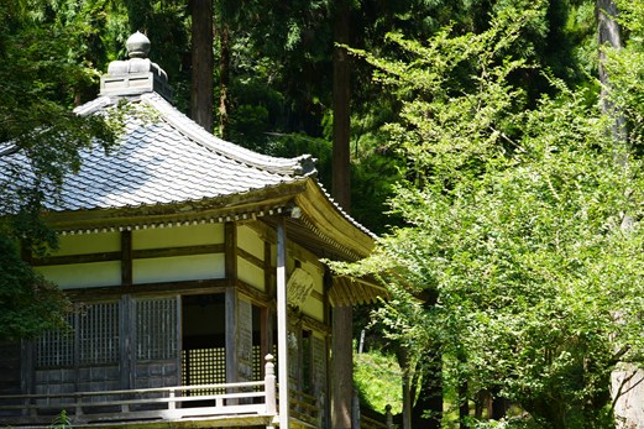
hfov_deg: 18.9
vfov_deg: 12.7
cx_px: 227
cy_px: 286
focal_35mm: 108
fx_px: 1931
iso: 100
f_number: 5.6
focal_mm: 55
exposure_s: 1/80
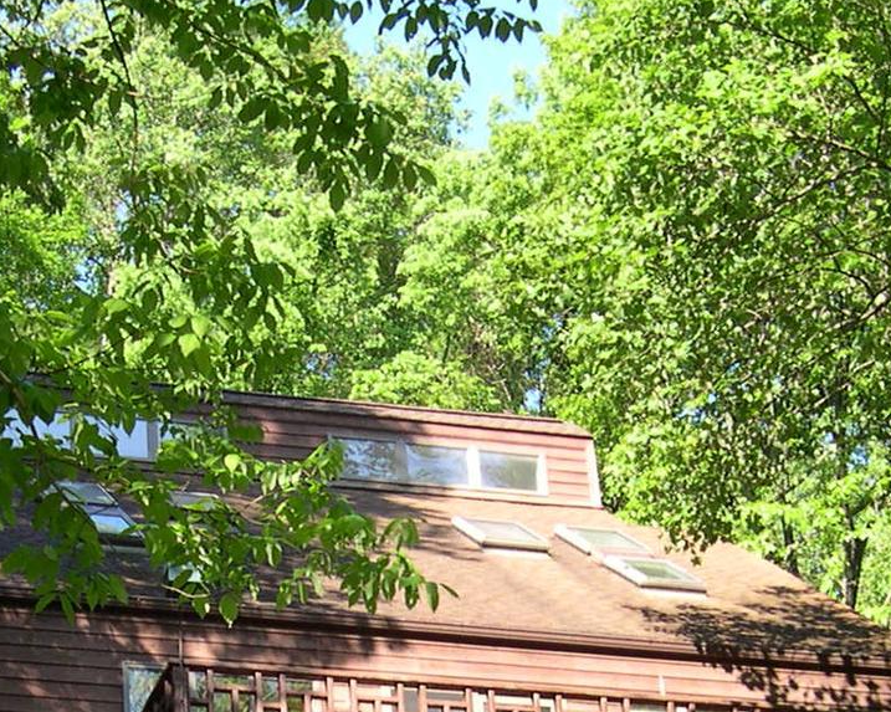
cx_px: 288
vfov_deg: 14.3
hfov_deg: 18.1
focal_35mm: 106
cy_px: 732
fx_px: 2794
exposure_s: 1/209
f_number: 2.8
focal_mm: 8
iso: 100
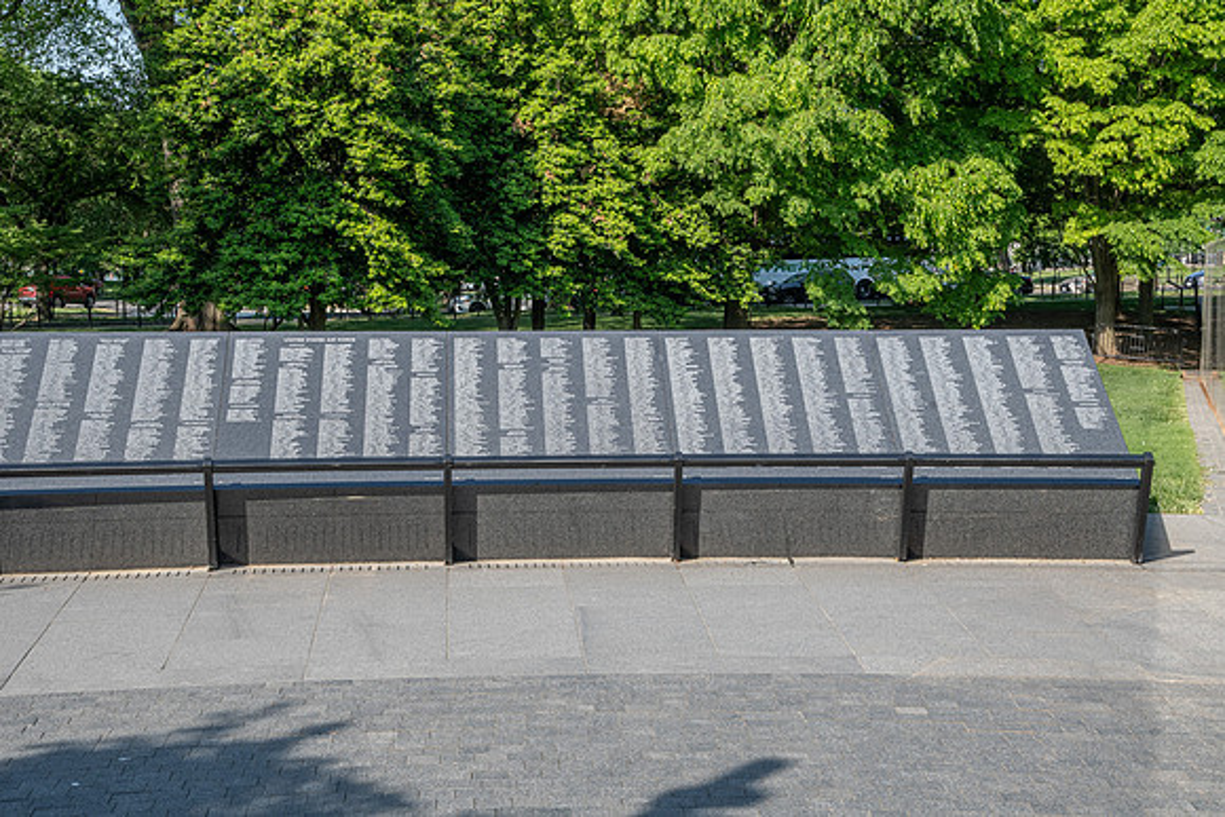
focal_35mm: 52
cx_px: 612
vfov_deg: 25.8
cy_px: 408
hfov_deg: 37.8
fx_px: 1787
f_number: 16
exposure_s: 1/160
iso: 320
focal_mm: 35
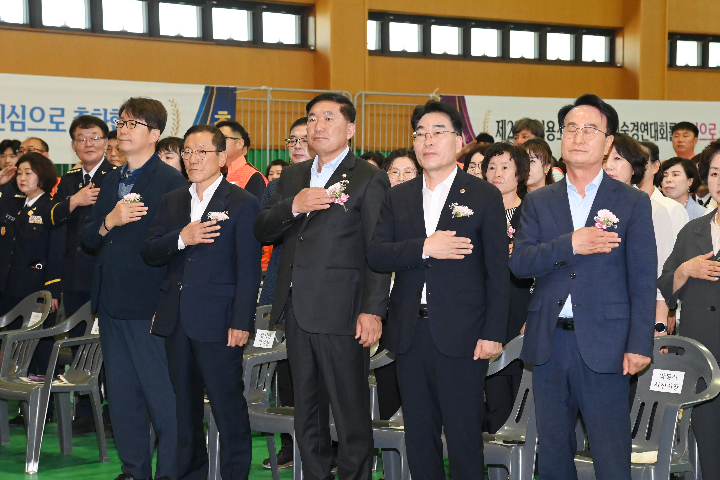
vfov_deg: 17.5
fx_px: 1560
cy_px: 240
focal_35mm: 78
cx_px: 360
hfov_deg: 26.0
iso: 6400
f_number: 6.3
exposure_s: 1/200
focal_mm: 78
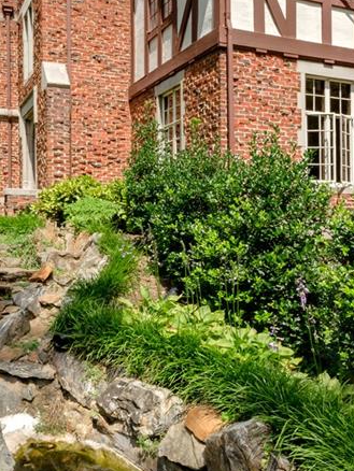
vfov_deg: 49.1
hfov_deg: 37.9
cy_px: 227
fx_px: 515
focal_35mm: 38
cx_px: 168
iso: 250
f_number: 22
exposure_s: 1/80
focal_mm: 15
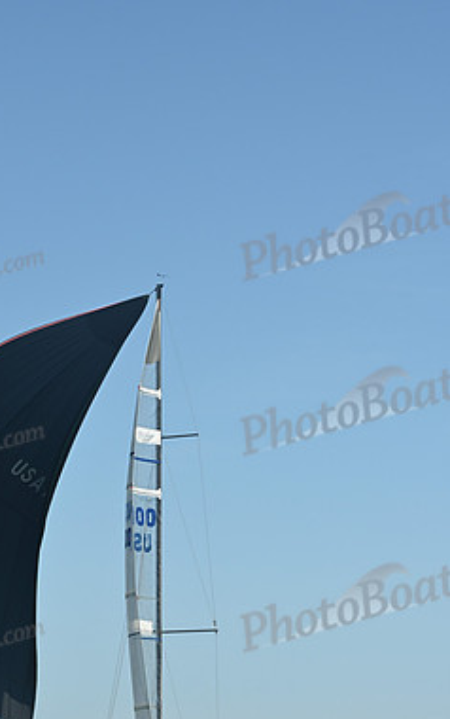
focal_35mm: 143
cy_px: 532
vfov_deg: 14.6
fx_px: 2802
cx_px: 143
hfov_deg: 9.2
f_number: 9
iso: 320
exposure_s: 1/1000
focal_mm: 92
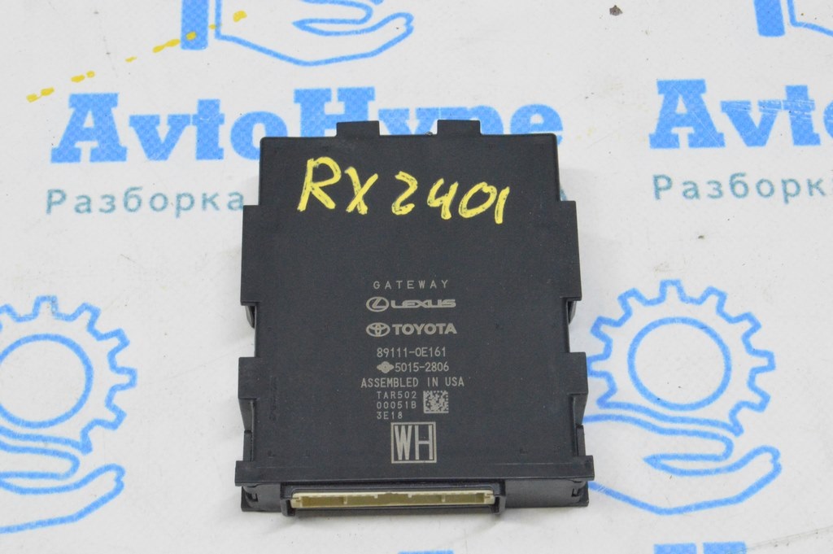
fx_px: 1803
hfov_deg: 26.0
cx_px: 416
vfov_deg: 17.5
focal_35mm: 78
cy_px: 277
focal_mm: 52
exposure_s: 1/20
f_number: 20
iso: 6400
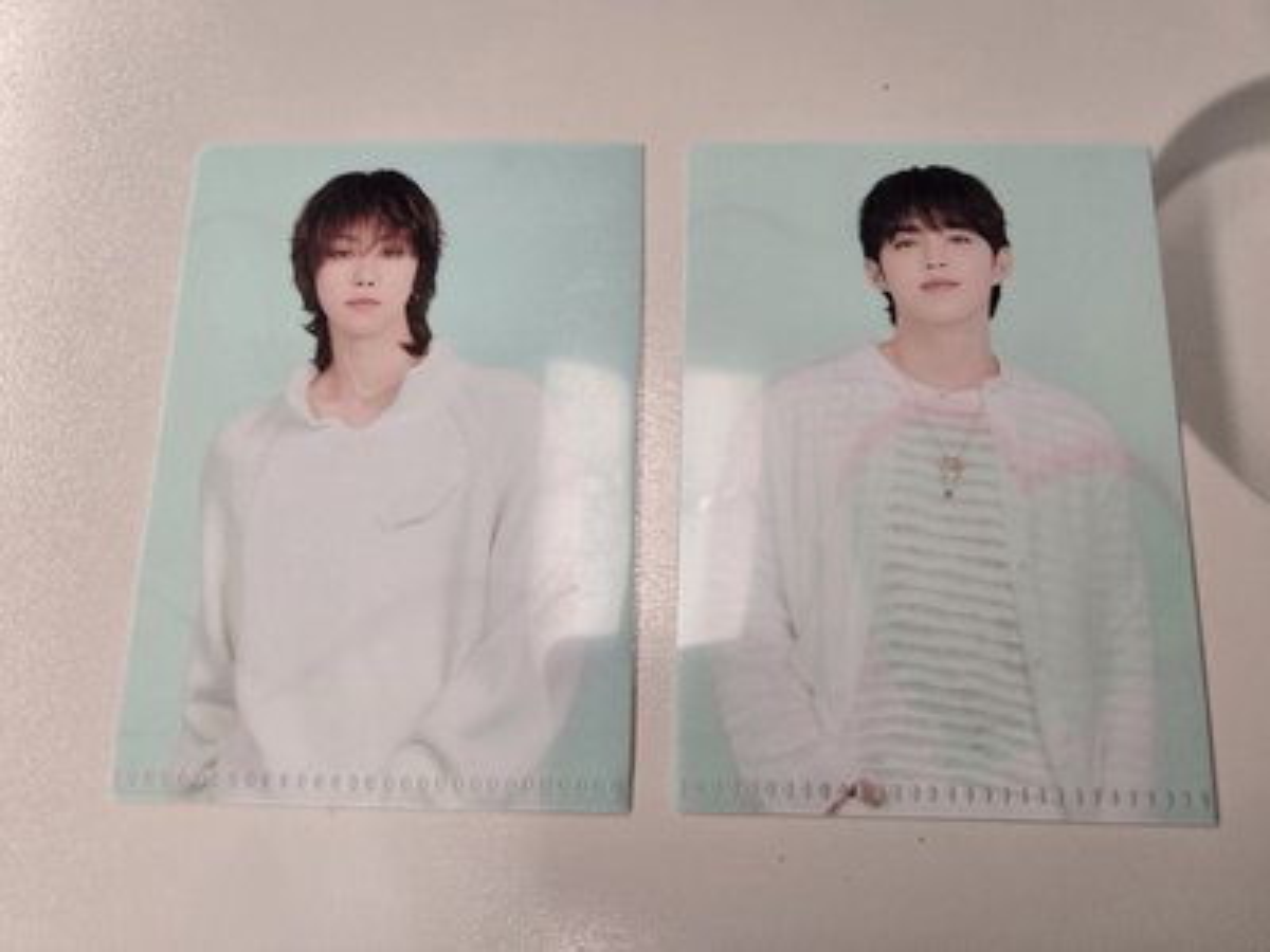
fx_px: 844
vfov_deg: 58.9
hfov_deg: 73.9
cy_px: 476
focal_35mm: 23
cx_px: 635
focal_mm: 5.4
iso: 250
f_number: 1.8
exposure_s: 1/120
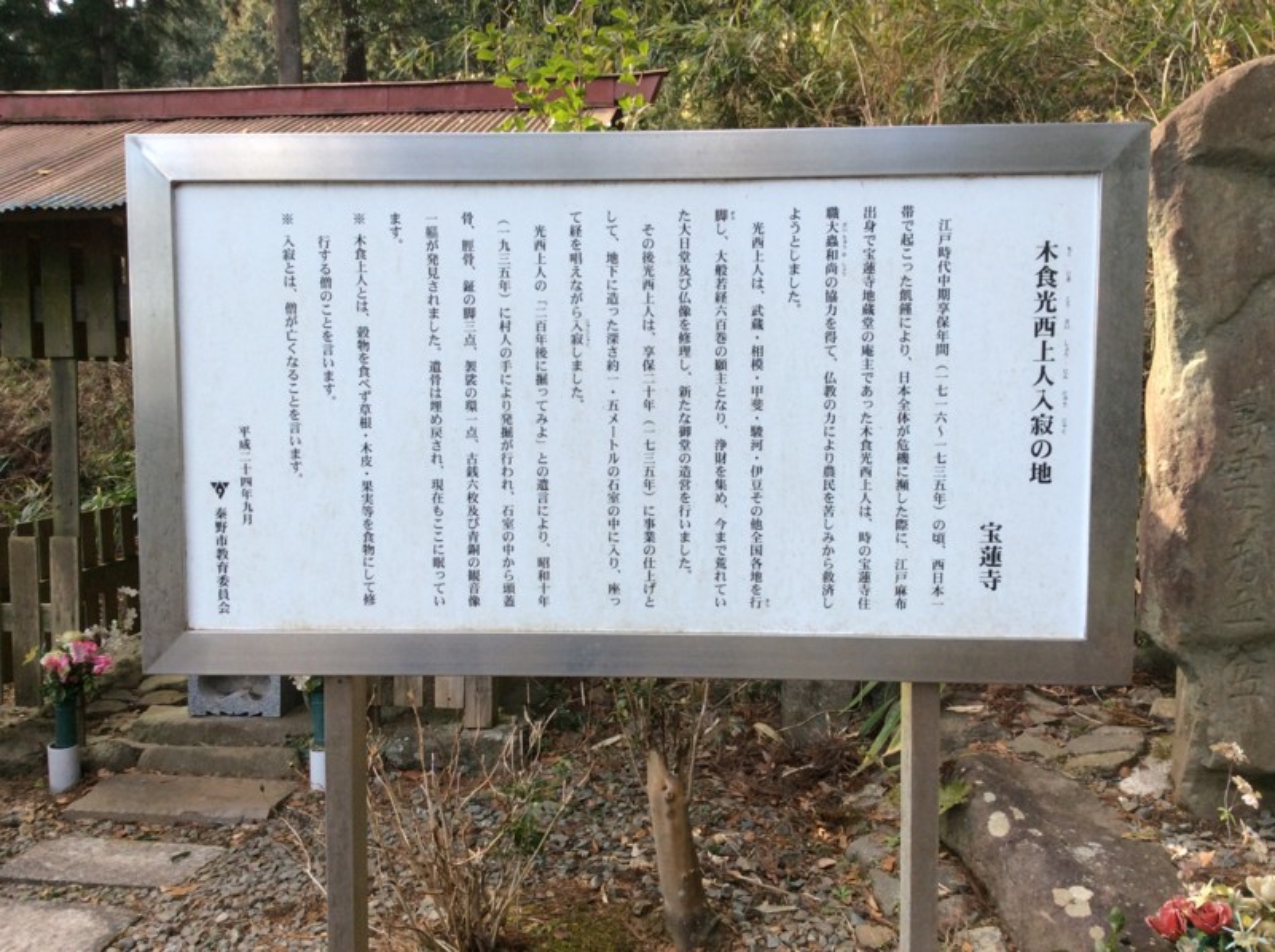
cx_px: 638
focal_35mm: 32
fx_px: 1177
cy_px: 476
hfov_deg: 56.9
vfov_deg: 44.1
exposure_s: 1/120
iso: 40
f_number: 2.4
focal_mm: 3.3
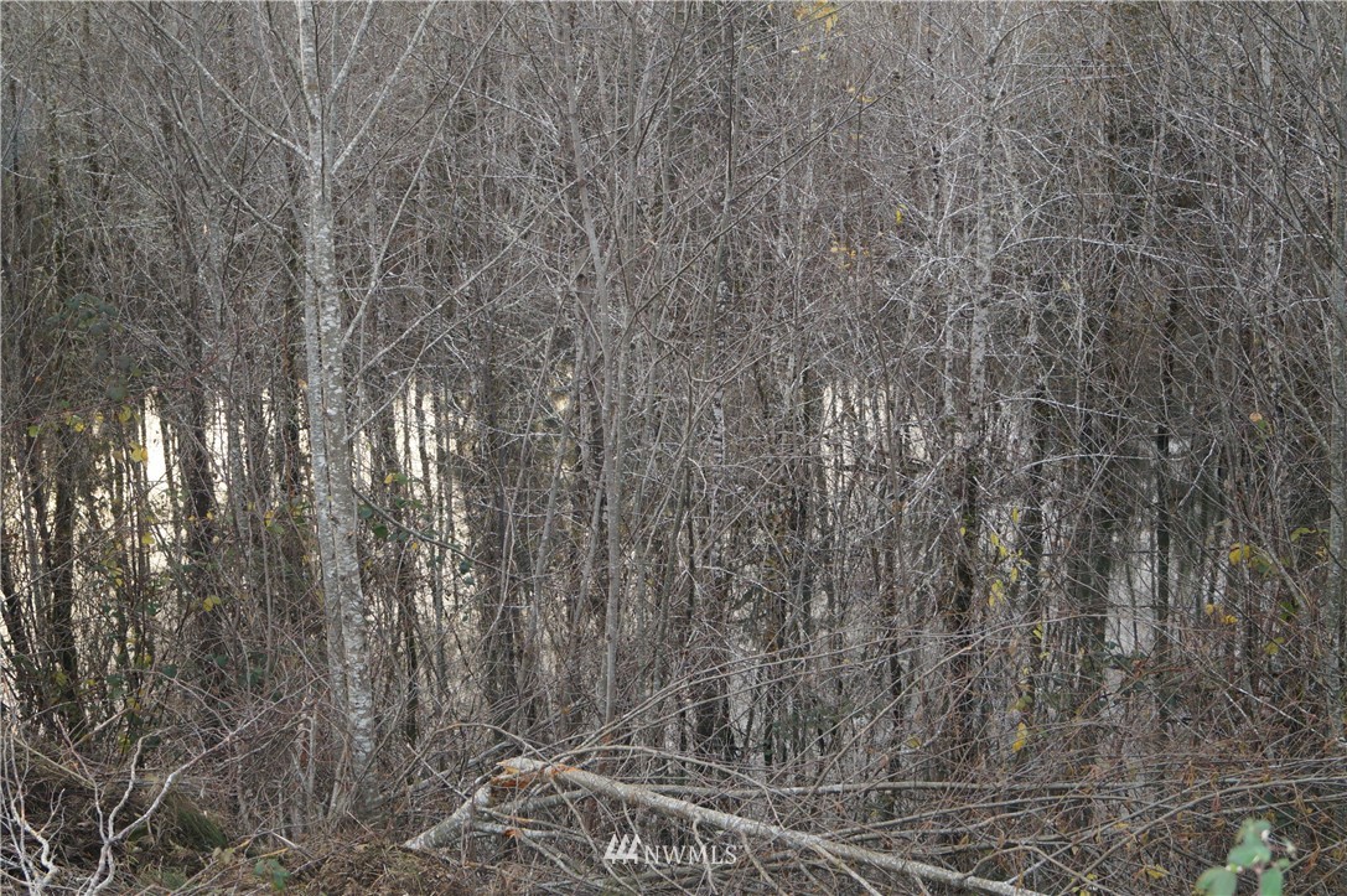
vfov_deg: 29.8
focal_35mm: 45
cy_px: 448
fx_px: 1682
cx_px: 674
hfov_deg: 43.6
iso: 1000
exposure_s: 1/160
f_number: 4.5
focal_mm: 30
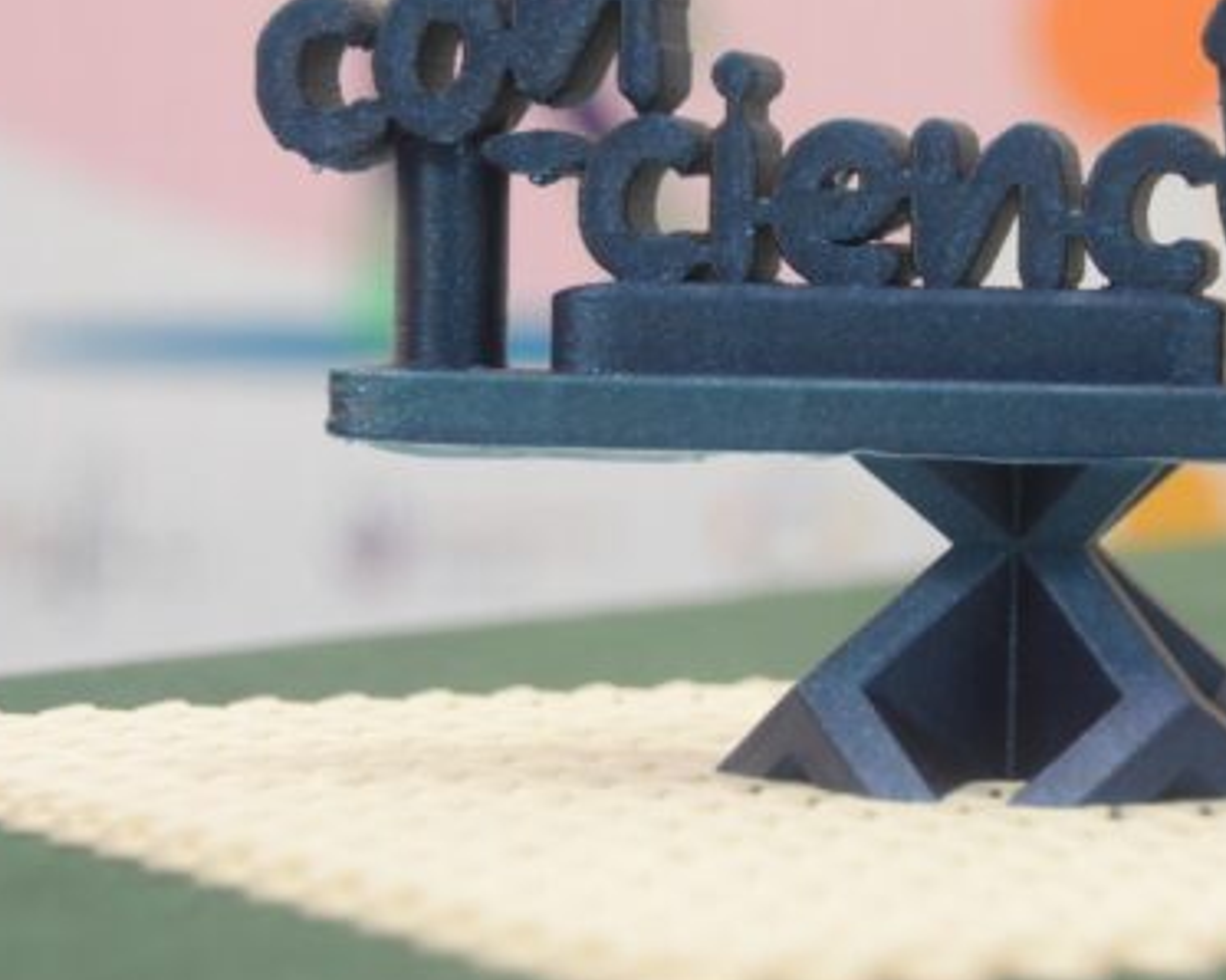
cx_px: 953
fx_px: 5259
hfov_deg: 13.2
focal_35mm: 145
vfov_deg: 10.6
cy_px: 307
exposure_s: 1/60
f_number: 5.3
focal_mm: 60
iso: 1400
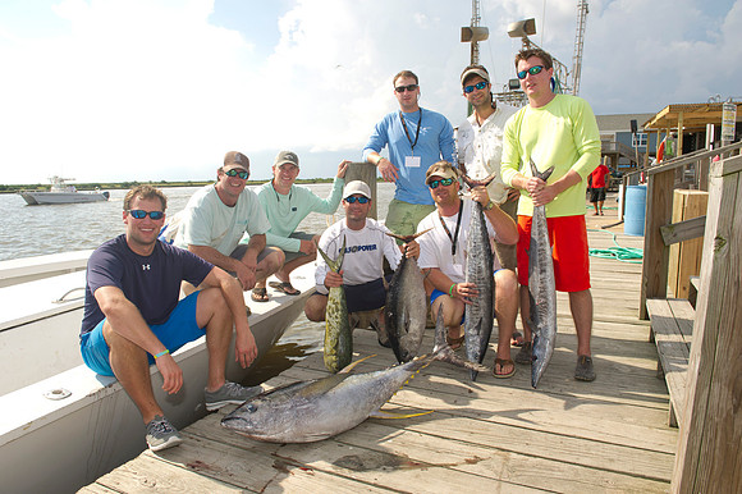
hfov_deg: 73.8
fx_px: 494
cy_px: 247
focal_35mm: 24
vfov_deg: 53.1
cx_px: 371
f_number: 8
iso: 125
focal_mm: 24
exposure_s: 1/250
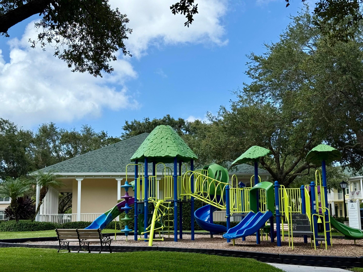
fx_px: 503
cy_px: 136
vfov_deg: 30.3
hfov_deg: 39.7
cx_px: 182
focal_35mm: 48
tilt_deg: +8.8
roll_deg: +0.3
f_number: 1.78
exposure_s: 1/3891
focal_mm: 6.76
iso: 64
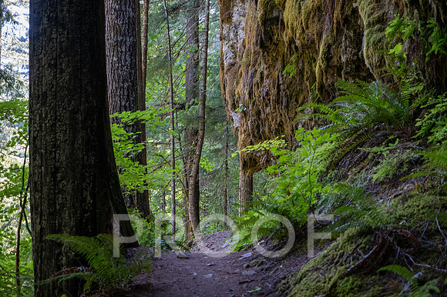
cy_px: 148
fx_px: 931
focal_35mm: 75
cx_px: 224
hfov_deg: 27.0
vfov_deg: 18.2
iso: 1250
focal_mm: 50
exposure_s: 1/400
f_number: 2.8
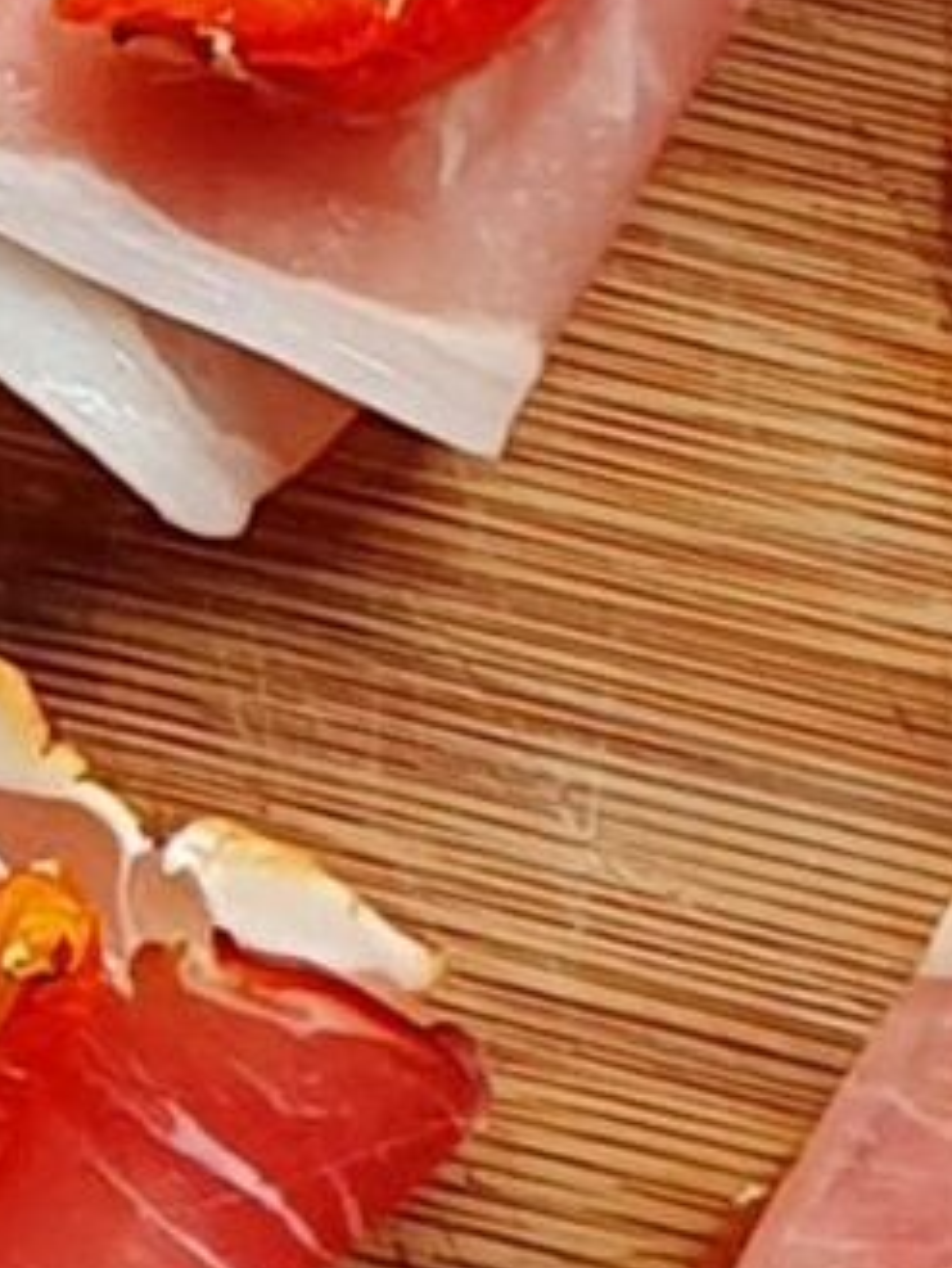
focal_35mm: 52
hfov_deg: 27.5
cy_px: 35
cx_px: 200
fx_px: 1906
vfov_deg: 34.0
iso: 50
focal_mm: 4.32
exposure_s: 1/100
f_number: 2.4
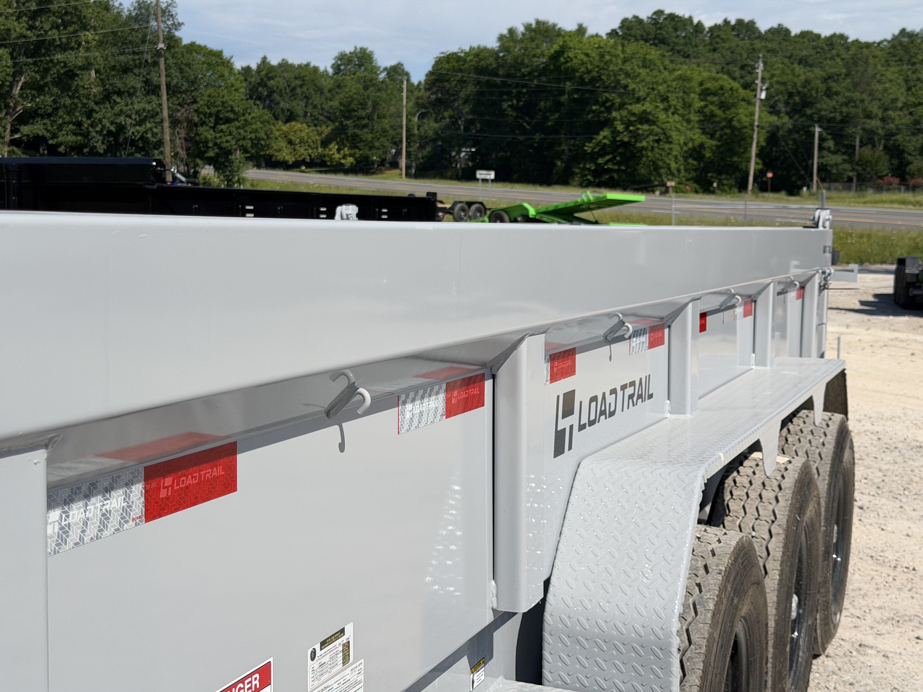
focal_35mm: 48
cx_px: 462
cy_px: 346
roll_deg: -0.7
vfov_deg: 30.3
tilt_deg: -4.2
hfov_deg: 39.7
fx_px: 1280
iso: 80
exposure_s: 1/8772
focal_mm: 6.76
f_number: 1.78
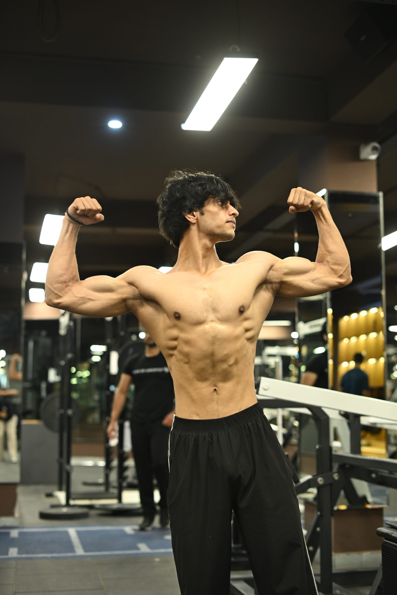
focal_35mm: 50
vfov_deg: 39.6
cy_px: 298
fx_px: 827
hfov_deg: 27.0
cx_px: 198
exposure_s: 1/125
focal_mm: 50
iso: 1000
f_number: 2.5
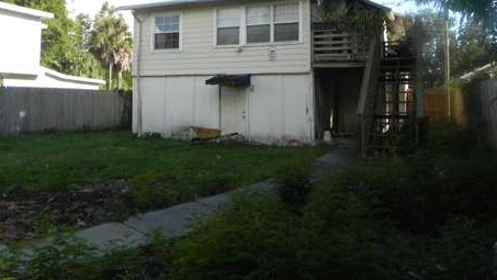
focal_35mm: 30
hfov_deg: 64.3
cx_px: 260
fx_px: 395
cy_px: 83
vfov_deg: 38.3
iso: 160
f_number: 4.5
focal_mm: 4.6
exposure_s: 1/493
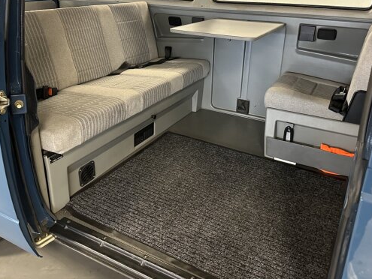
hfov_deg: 58.3
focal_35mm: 31
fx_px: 333
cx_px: 193
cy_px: 100
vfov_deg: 45.0
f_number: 1.78
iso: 640
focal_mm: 6.86
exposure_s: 1/60
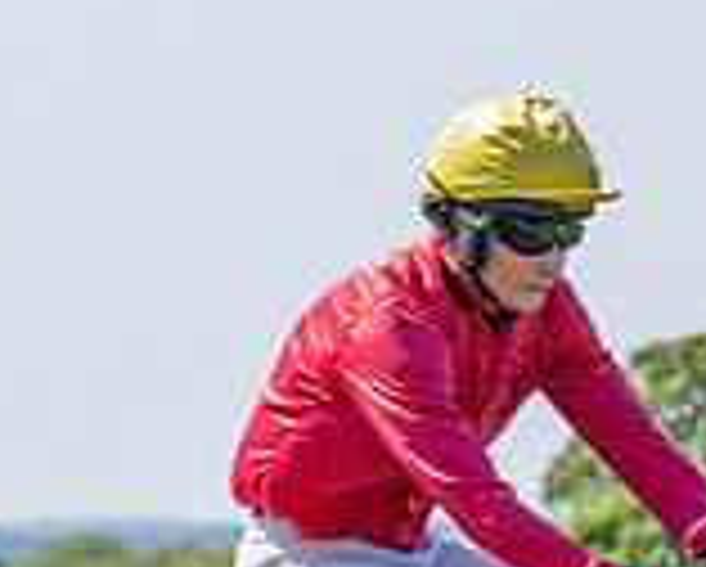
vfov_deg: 3.2
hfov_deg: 4.0
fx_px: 10168
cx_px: -352
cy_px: 844
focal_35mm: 486
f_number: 4
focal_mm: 90
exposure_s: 1/1600
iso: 200
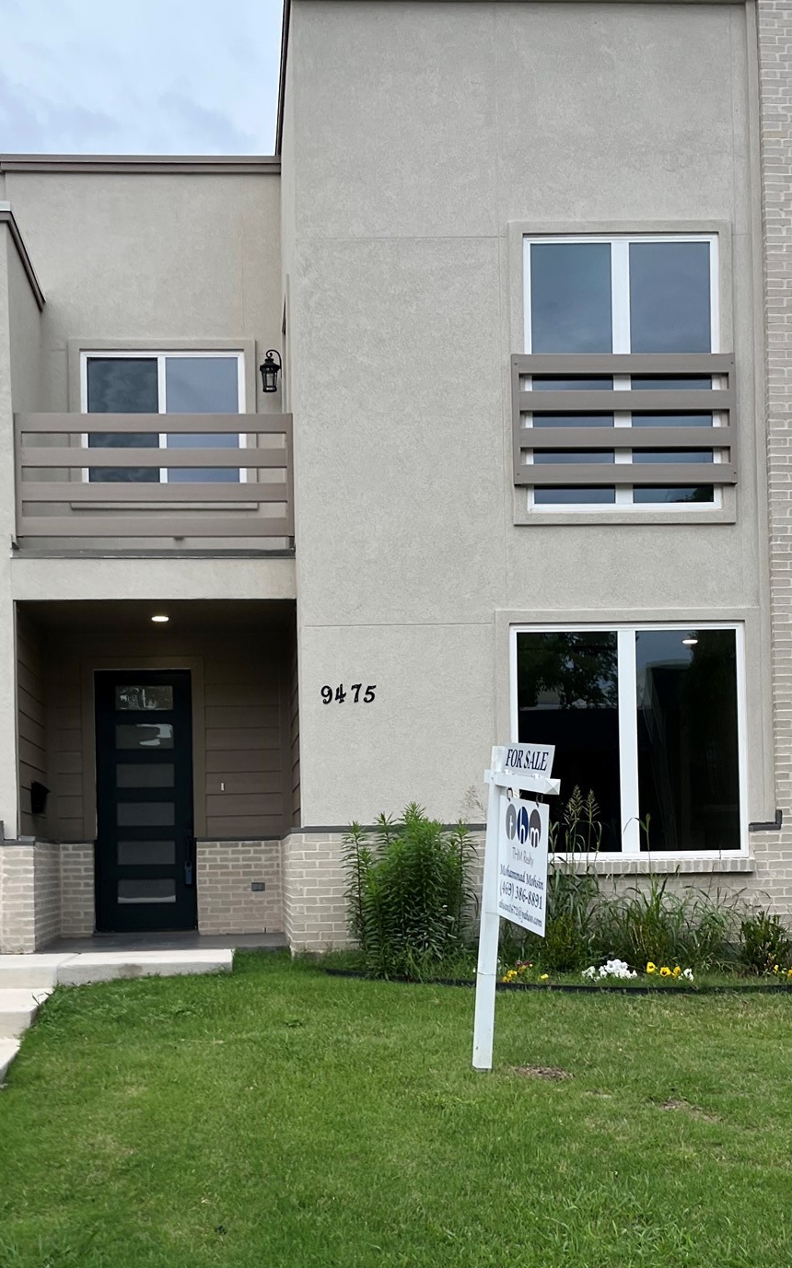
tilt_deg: +1.5
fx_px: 1417
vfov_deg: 47.6
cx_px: 285
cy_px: 821
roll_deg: +1.6
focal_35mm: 41
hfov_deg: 31.1
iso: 40
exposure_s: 1/234
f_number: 1.6
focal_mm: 5.1
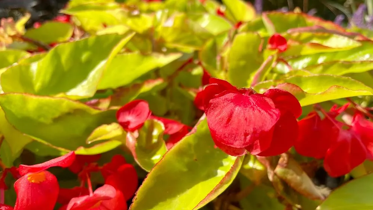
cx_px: 186
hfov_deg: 66.1
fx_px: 287
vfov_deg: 39.8
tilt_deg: -20.5
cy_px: 138
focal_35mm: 29
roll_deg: -0.9
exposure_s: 1/447
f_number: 1.6
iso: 32
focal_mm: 4.2
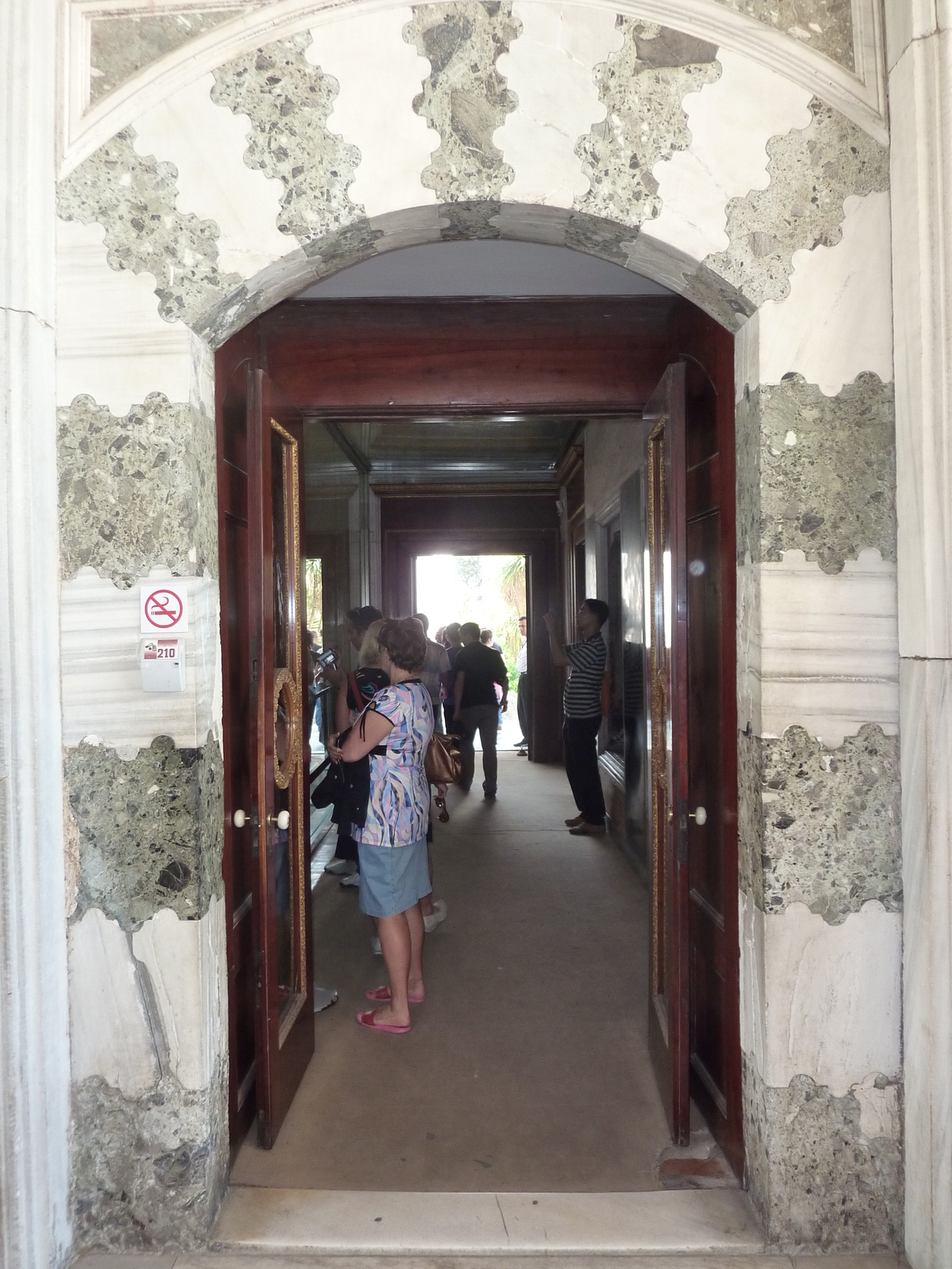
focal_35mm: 25
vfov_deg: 69.4
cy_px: 634
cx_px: 476
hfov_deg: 54.9
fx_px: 917
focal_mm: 4.1
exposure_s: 1/30
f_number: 3.3
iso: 250
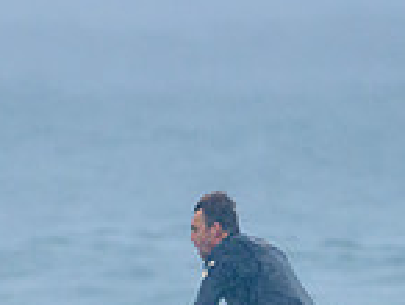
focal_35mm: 2339
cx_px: 80
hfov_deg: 0.8
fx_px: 27411
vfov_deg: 0.6
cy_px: 486
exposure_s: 1/1000
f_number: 5.6
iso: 1600
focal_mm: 500
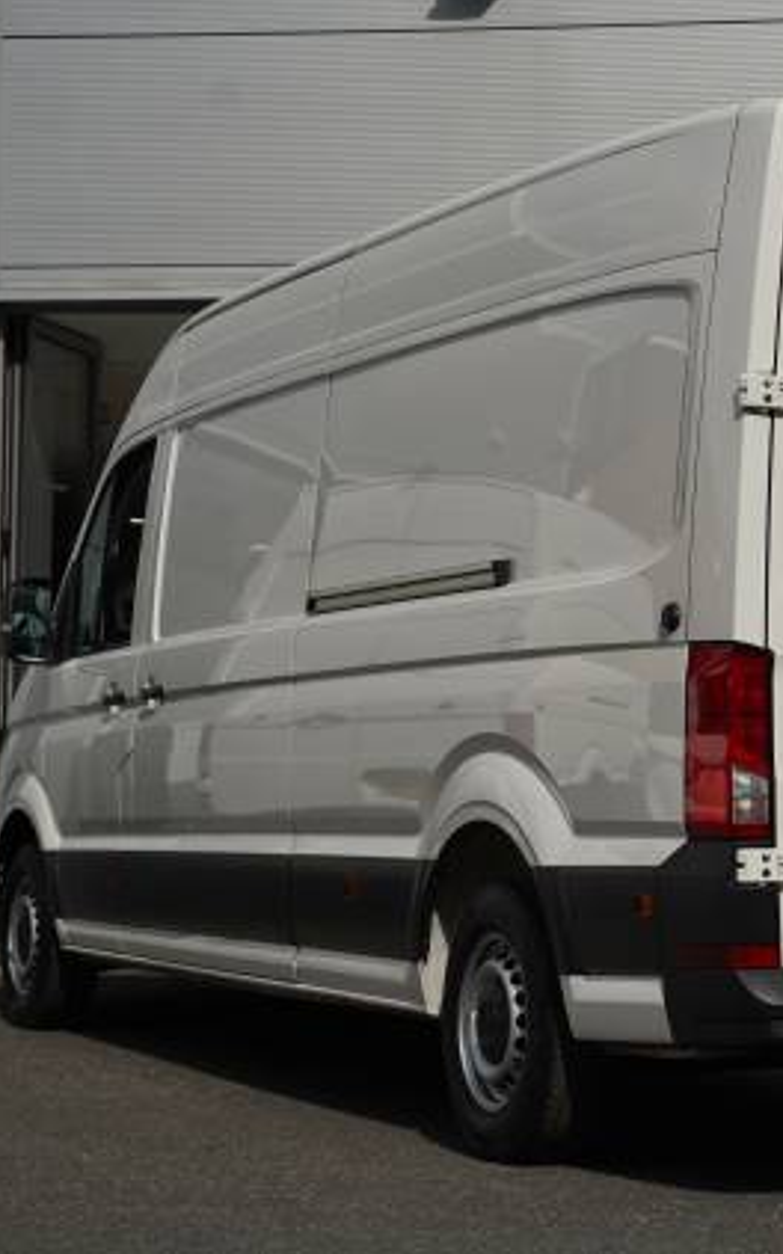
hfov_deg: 14.1
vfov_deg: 22.7
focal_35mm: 91
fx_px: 3121
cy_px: 626
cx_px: 724
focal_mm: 59.2
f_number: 4.5
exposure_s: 1/800
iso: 100
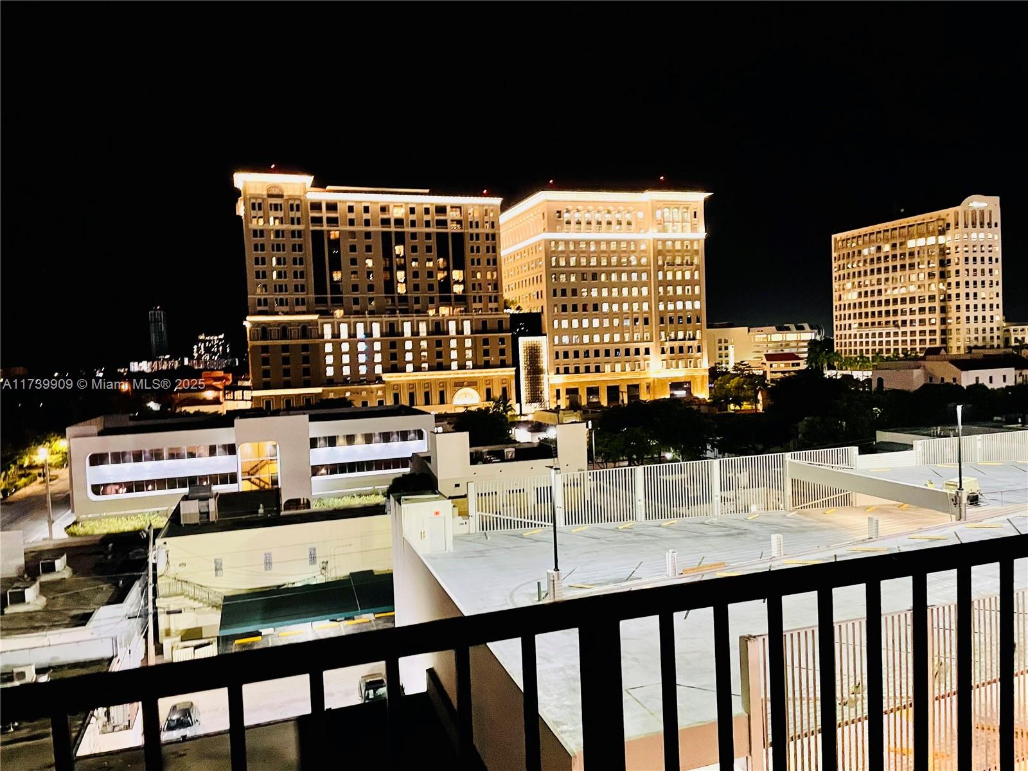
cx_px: 514
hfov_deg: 67.3
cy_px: 386
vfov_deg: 53.1
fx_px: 772
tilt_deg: -1.1
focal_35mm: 26
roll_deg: +2.4
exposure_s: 1/30
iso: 640
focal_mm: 4.2
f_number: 1.6
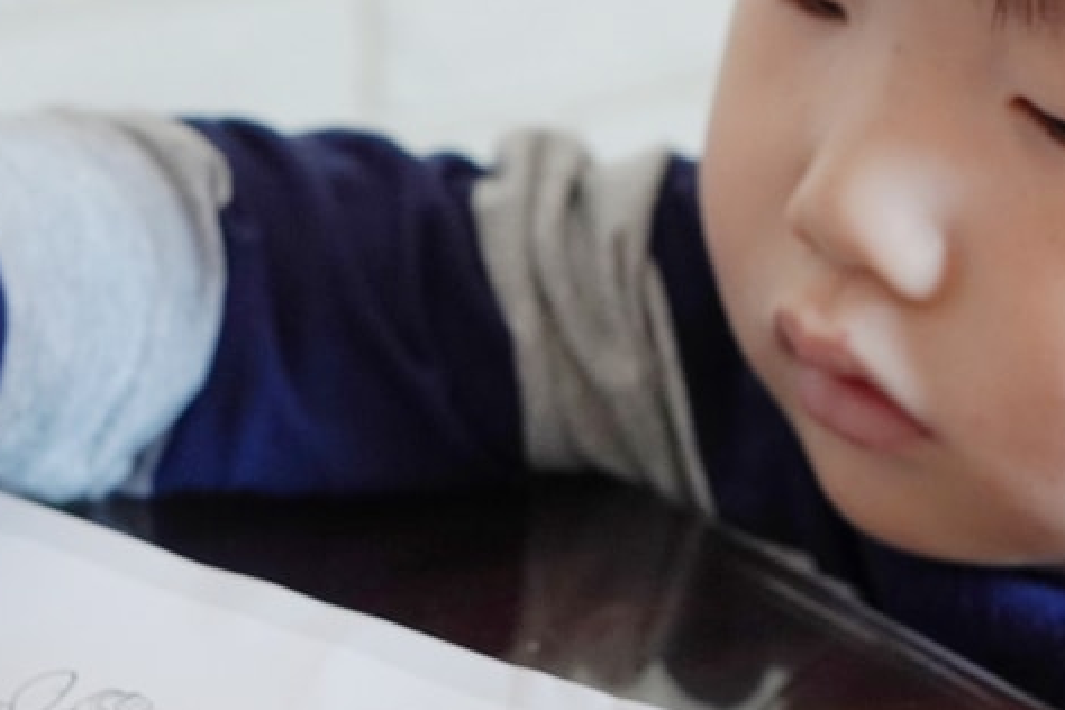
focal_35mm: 125
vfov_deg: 10.7
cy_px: 876
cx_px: 272
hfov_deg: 16.3
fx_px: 3705
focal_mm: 33
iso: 640
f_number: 4
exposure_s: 1/160
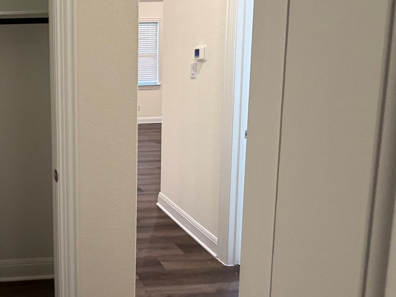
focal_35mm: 31
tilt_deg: -7.1
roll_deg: +2.1
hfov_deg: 50.4
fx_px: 355
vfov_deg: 45.0
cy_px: 107
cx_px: 26
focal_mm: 2.22
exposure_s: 1/60
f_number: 2.2
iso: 250
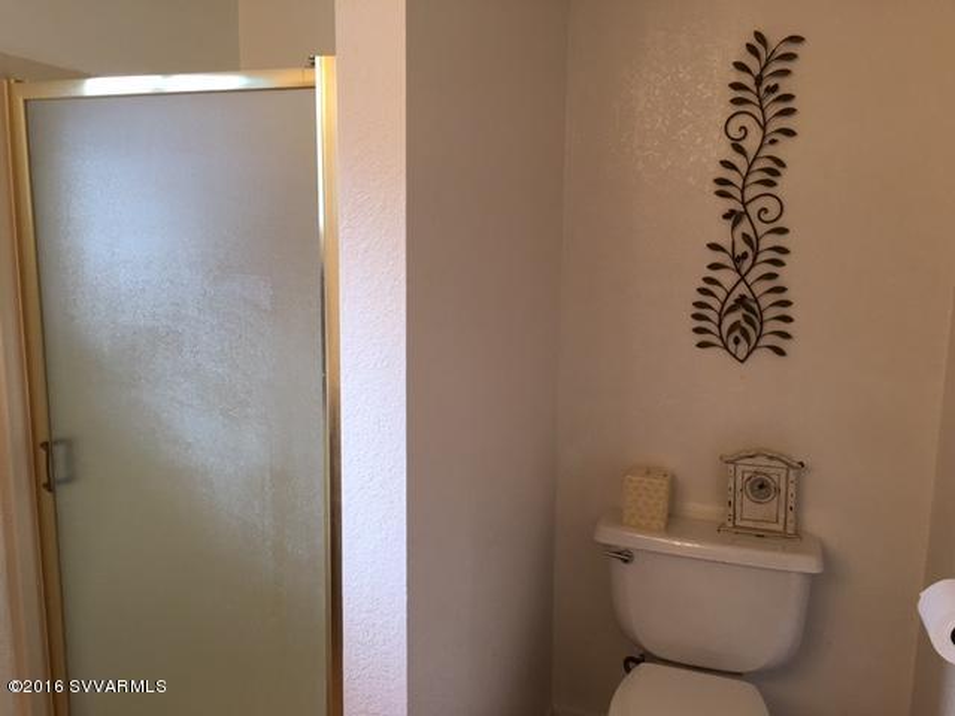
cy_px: 358
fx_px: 800
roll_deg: -1.2
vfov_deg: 48.2
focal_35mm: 29
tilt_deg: -8.2
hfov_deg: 61.7
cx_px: 478
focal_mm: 4.15
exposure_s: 1/33
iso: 25
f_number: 2.2
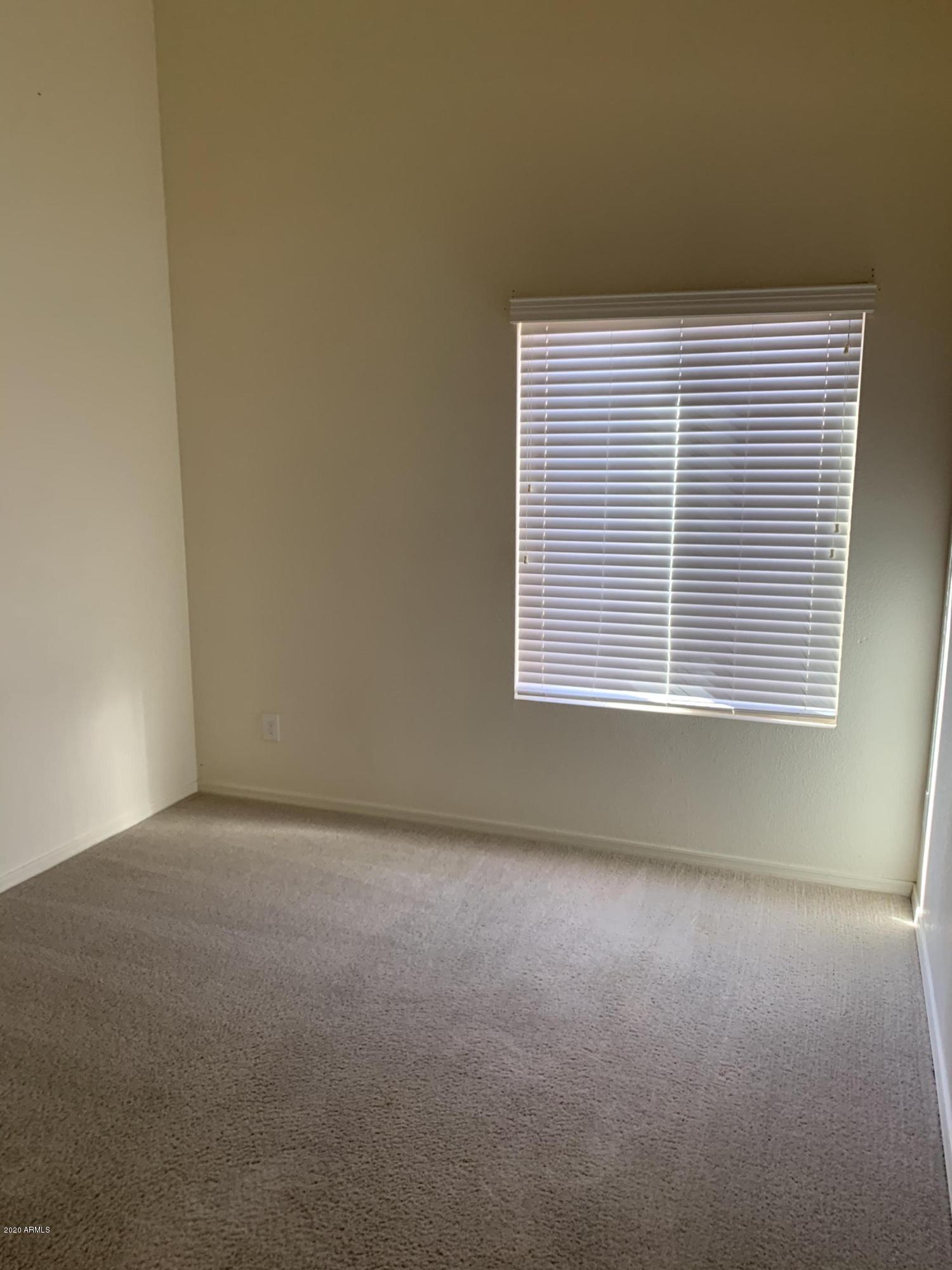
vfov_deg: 67.3
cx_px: 476
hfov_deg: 53.1
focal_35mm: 26
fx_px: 953
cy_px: 635
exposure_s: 1/83
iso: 100
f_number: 1.8
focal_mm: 4.25
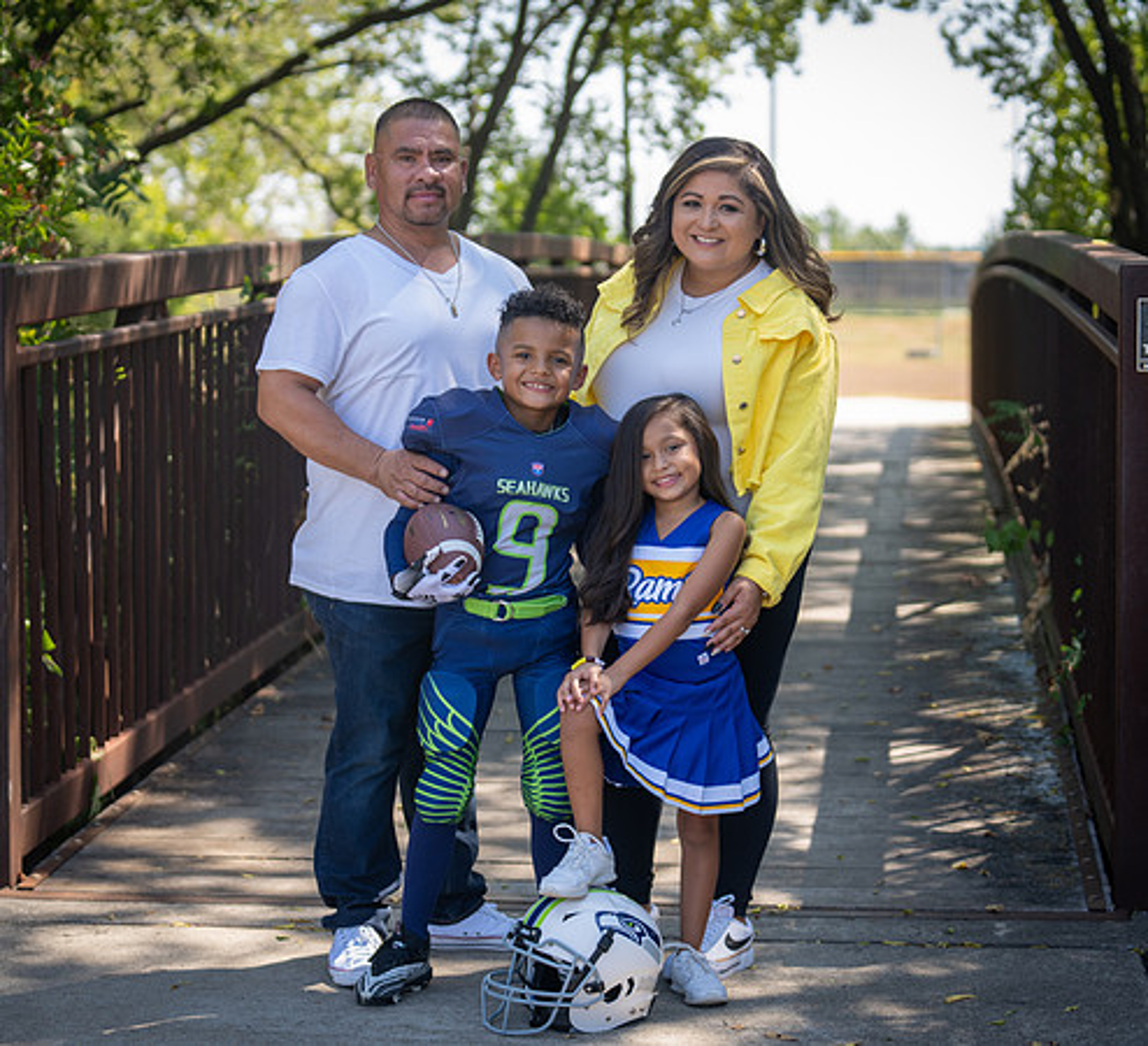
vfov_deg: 19.4
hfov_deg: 21.3
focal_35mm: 85
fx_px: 3051
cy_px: 523
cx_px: 585
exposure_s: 1/320
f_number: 2.8
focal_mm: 70
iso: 100
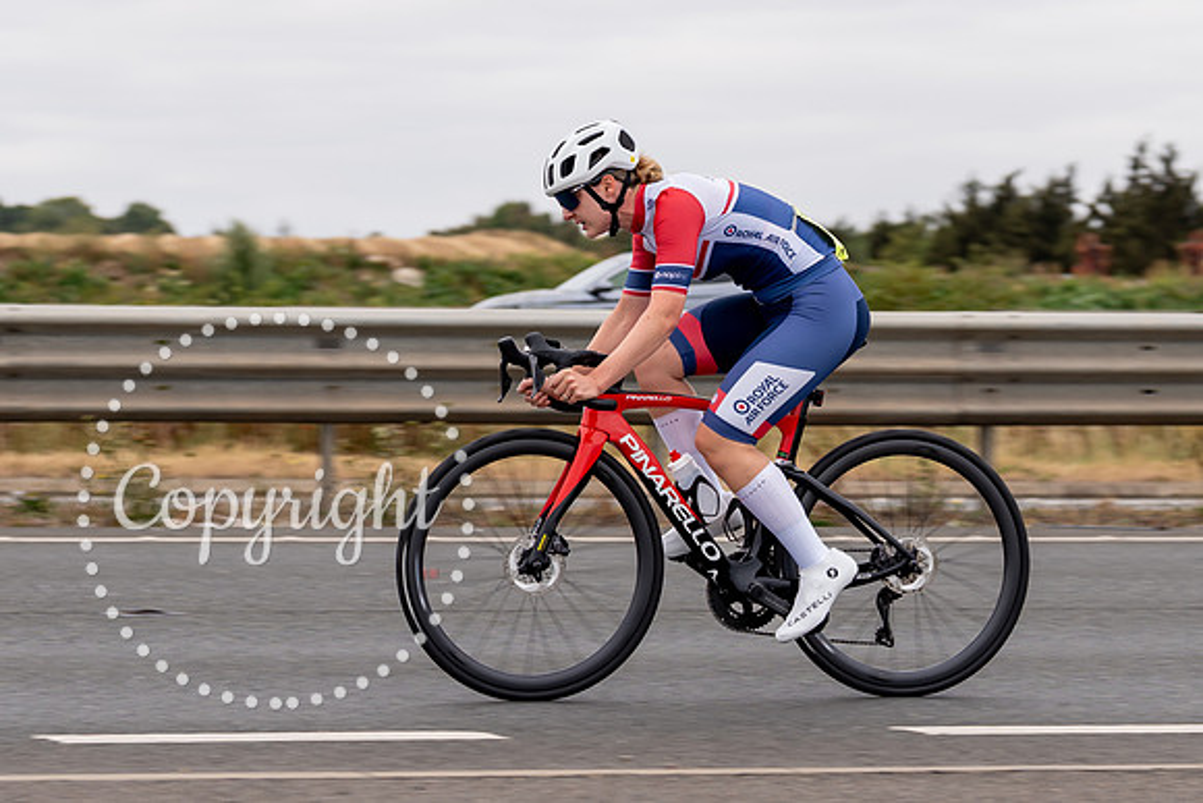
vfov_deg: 10.2
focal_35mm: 134
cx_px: 659
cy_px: 314
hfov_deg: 15.2
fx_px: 4495
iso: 100
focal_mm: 70
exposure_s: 1/320
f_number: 4
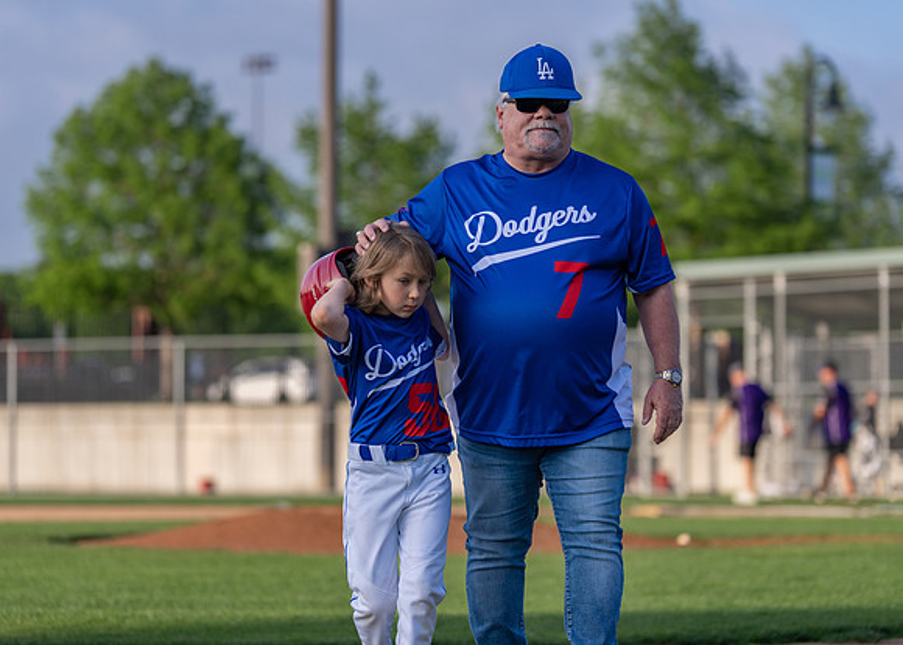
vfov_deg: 10.8
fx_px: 3405
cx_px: 452
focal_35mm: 133
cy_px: 322
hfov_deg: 15.1
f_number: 2.8
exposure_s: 1/4000
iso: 250
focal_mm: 124
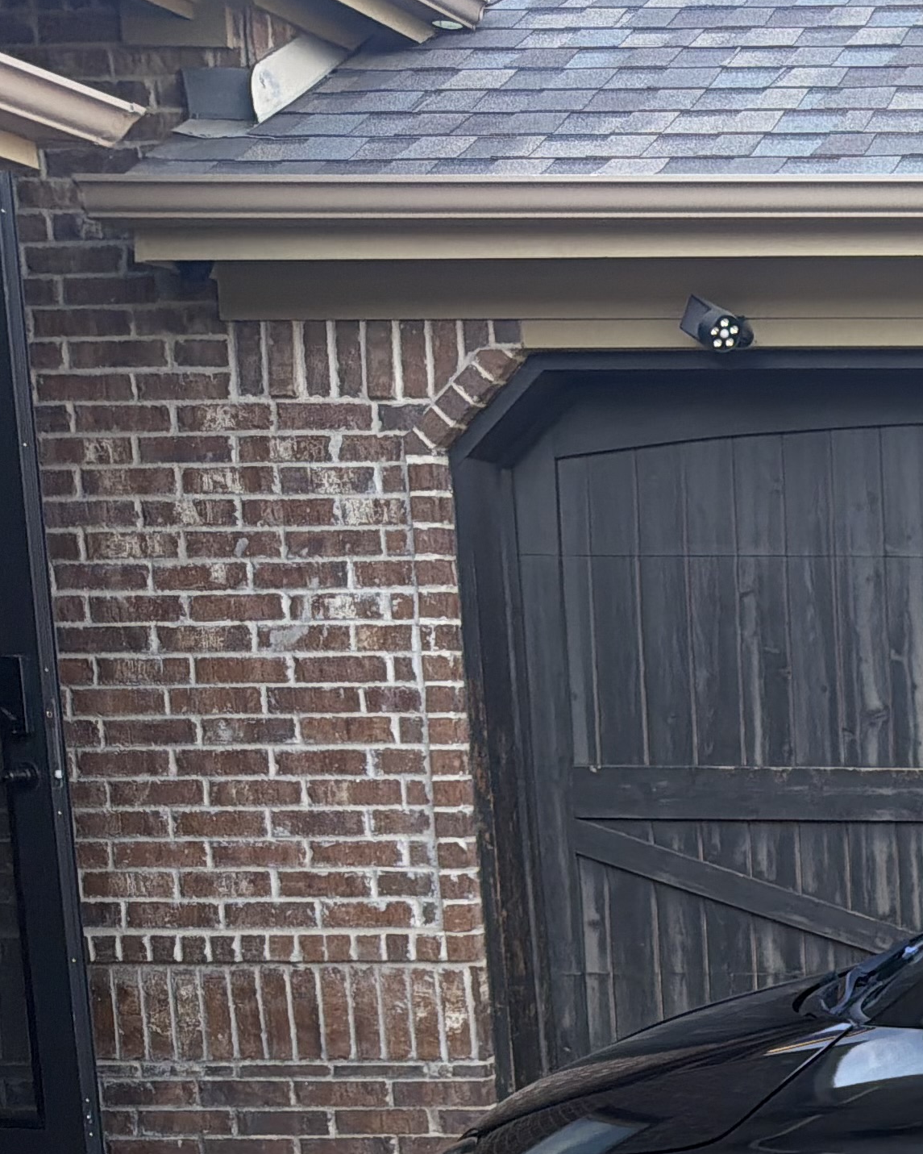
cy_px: 995
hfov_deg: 18.5
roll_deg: +0.3
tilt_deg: -7.6
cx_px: 1624
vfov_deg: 27.8
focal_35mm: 66
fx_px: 2253
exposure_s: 1/397
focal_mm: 6.76
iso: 100
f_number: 1.78
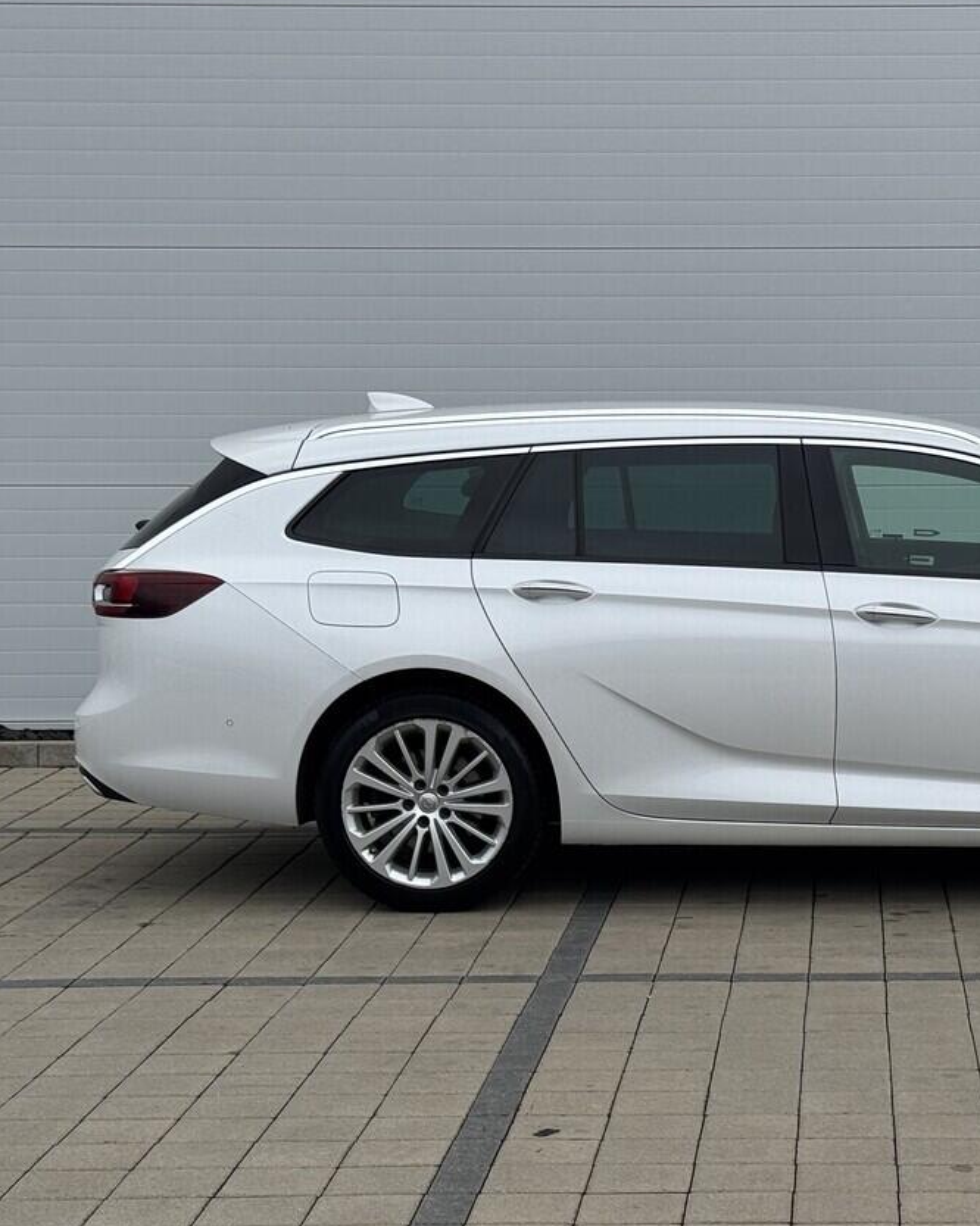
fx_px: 2938
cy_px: 637
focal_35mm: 81
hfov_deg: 18.7
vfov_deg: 23.6
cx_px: 858
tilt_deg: -3.9
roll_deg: +0.3
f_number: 1.78
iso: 64
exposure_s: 1/854
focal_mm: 6.76
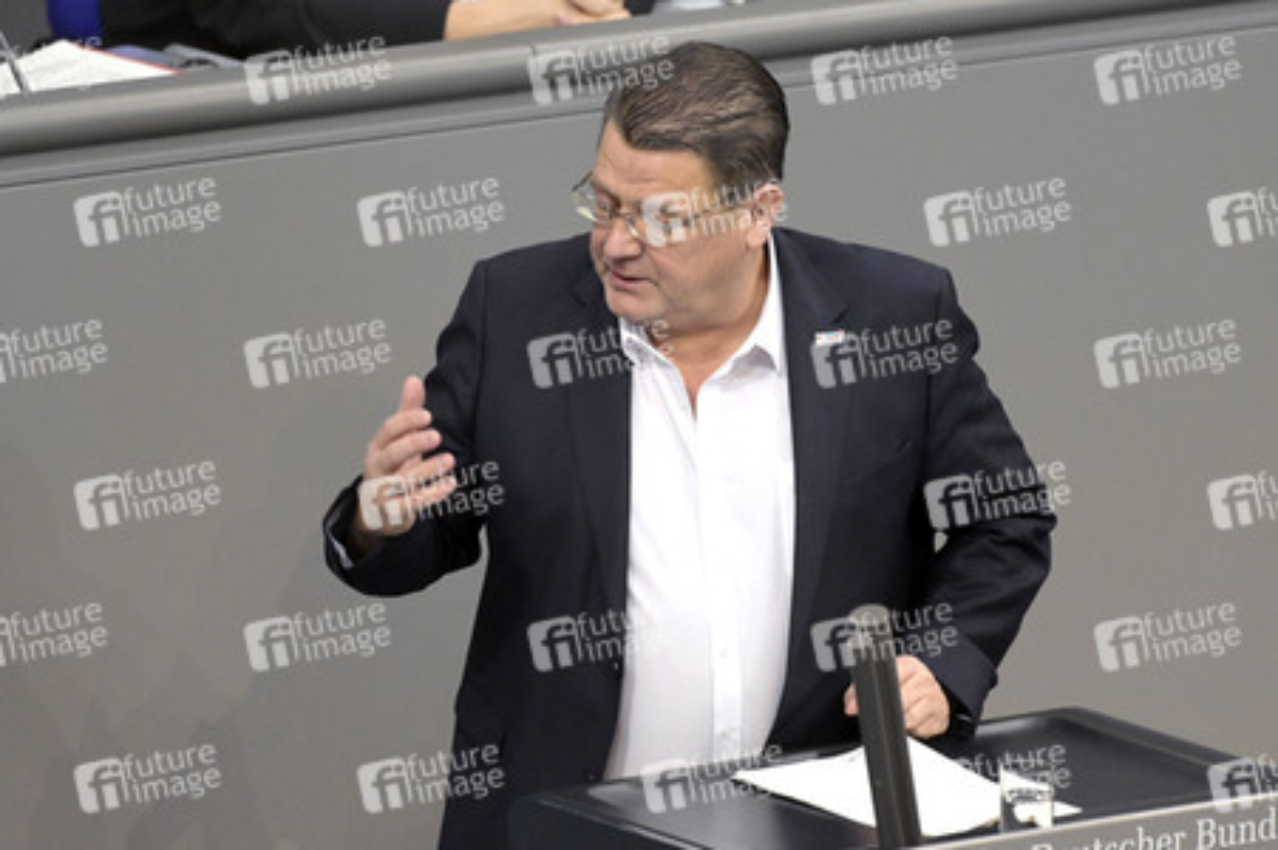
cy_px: 425
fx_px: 14189
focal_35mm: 400
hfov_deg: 5.2
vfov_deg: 3.4
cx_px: 639
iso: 12800
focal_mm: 400
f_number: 5.6
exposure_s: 1/320
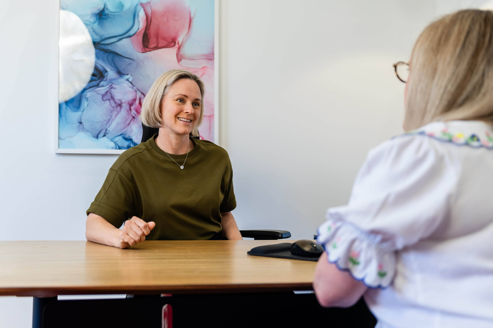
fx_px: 585
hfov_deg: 45.7
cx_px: 246
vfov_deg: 31.4
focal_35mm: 43
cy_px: 164
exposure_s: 1/100
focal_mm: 42.7
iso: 1250
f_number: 2.8
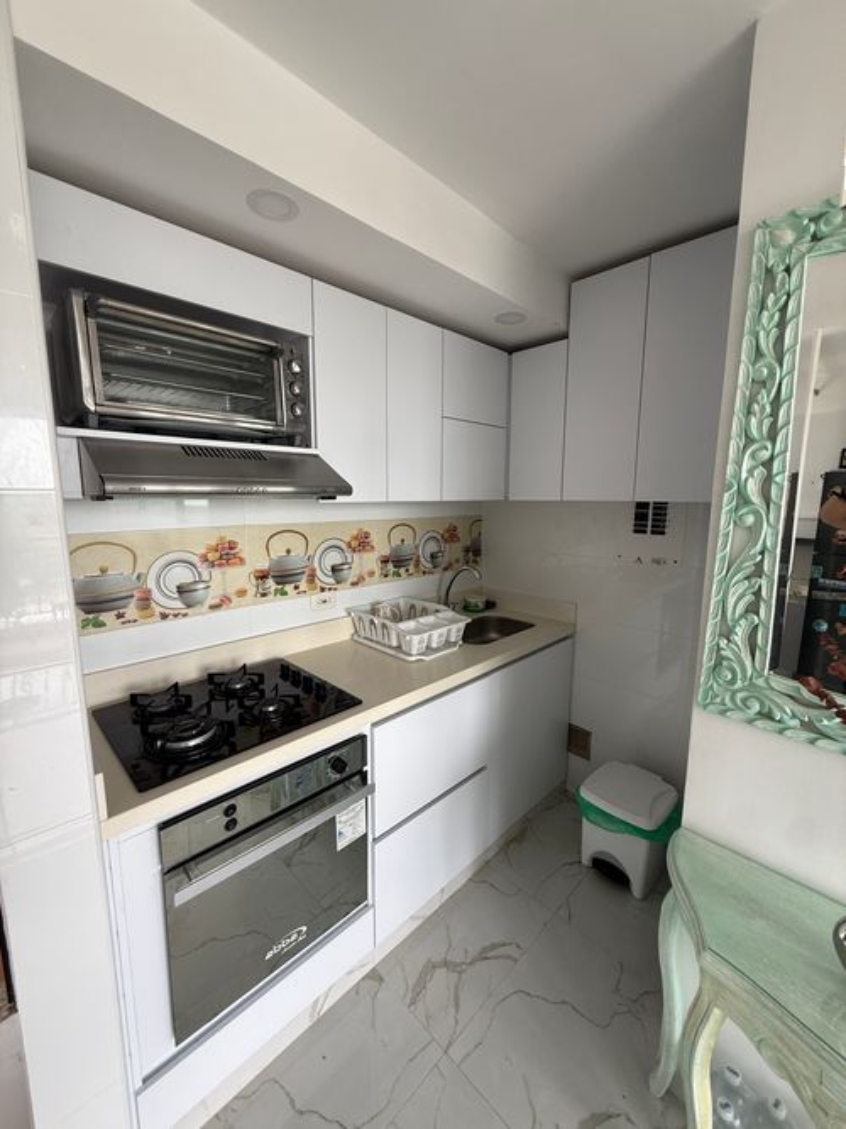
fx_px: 456
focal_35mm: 14
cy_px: 564
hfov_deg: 85.7
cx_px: 423
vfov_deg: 102.1
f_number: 2.2
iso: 80
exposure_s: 1/99
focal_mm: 2.22
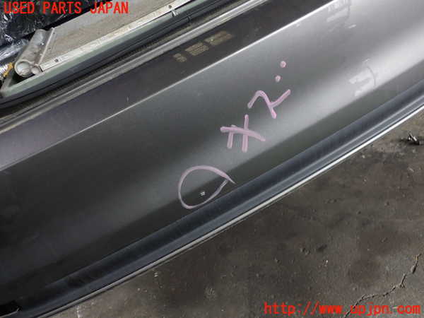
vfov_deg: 46.8
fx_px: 367
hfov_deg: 60.0
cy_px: 159
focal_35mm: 30
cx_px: 212
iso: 200
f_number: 2.3
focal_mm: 5.4
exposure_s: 1/50
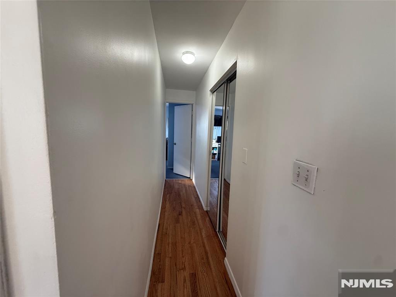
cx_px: 198
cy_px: 148
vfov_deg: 85.7
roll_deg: -2.1
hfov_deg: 102.1
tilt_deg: -5.4
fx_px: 160
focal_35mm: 14
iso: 250
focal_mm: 2.22
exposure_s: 1/120
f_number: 2.2
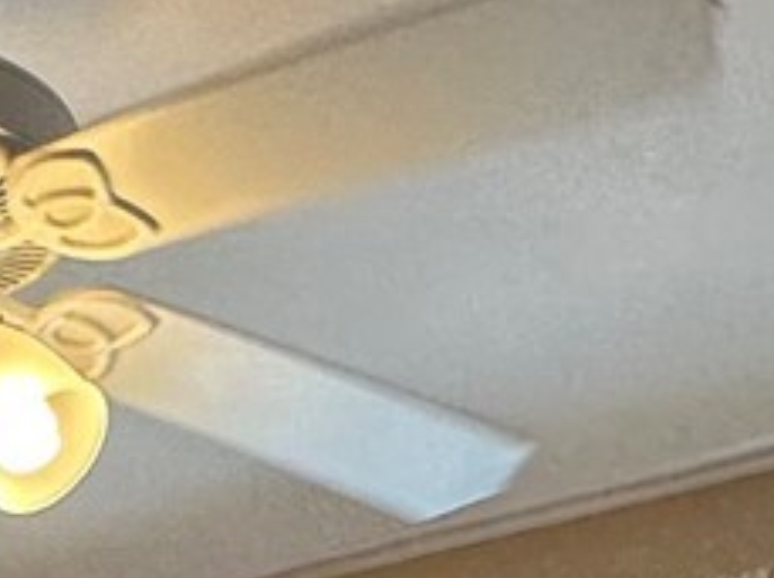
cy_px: 1538
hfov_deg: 19.7
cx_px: 74
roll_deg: -1.3
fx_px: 2188
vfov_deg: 11.4
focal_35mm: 98
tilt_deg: -5.8
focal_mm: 2.22
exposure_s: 1/120
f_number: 2.2
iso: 64
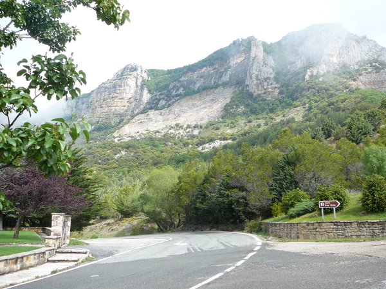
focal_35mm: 35
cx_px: 193
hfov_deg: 52.6
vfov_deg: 40.7
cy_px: 144
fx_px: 390
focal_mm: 5.2
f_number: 2.8
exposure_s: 1/640
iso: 80
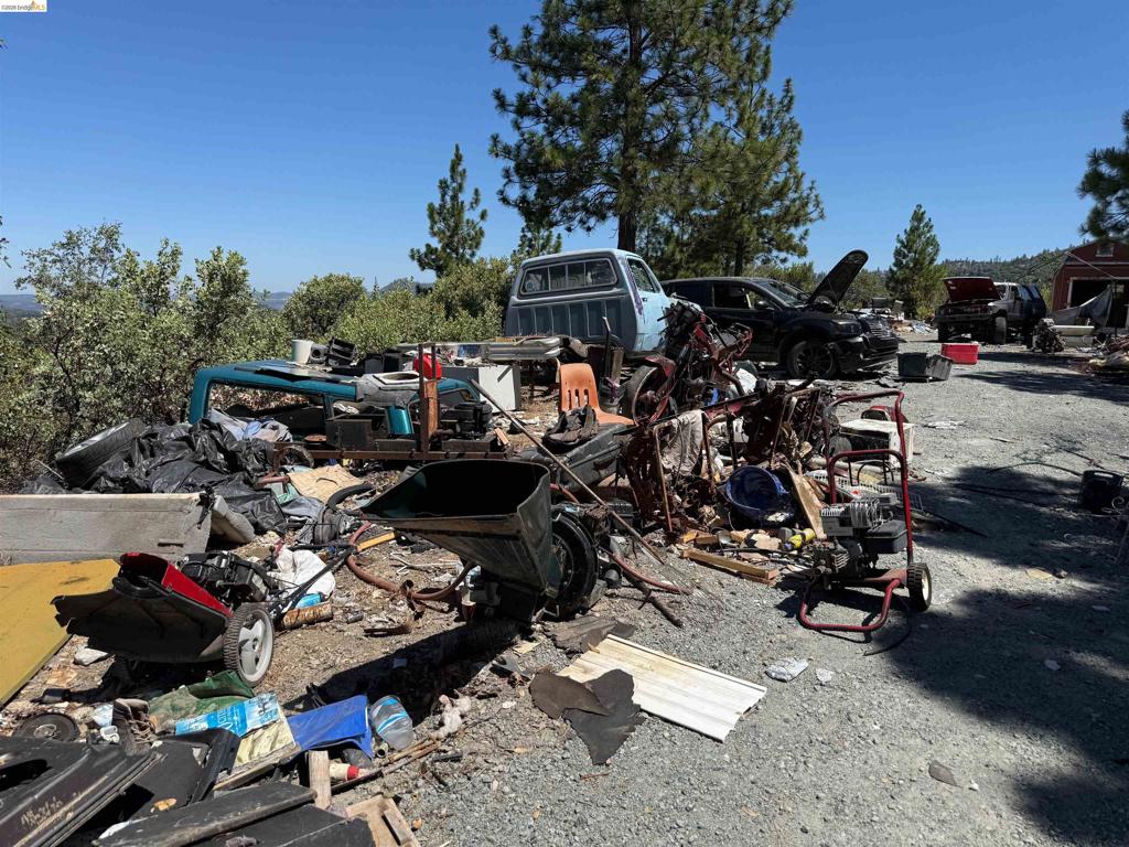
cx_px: 564
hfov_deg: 71.6
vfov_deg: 56.8
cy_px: 424
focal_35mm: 24
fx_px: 783
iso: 80
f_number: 1.78
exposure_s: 1/4975
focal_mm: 6.76
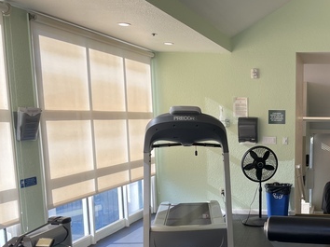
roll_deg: -0.6
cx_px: 292
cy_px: 202
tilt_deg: -10.9
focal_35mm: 49
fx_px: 467
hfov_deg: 36.7
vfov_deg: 28.9
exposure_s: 1/171
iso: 32
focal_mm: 4.2
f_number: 1.6
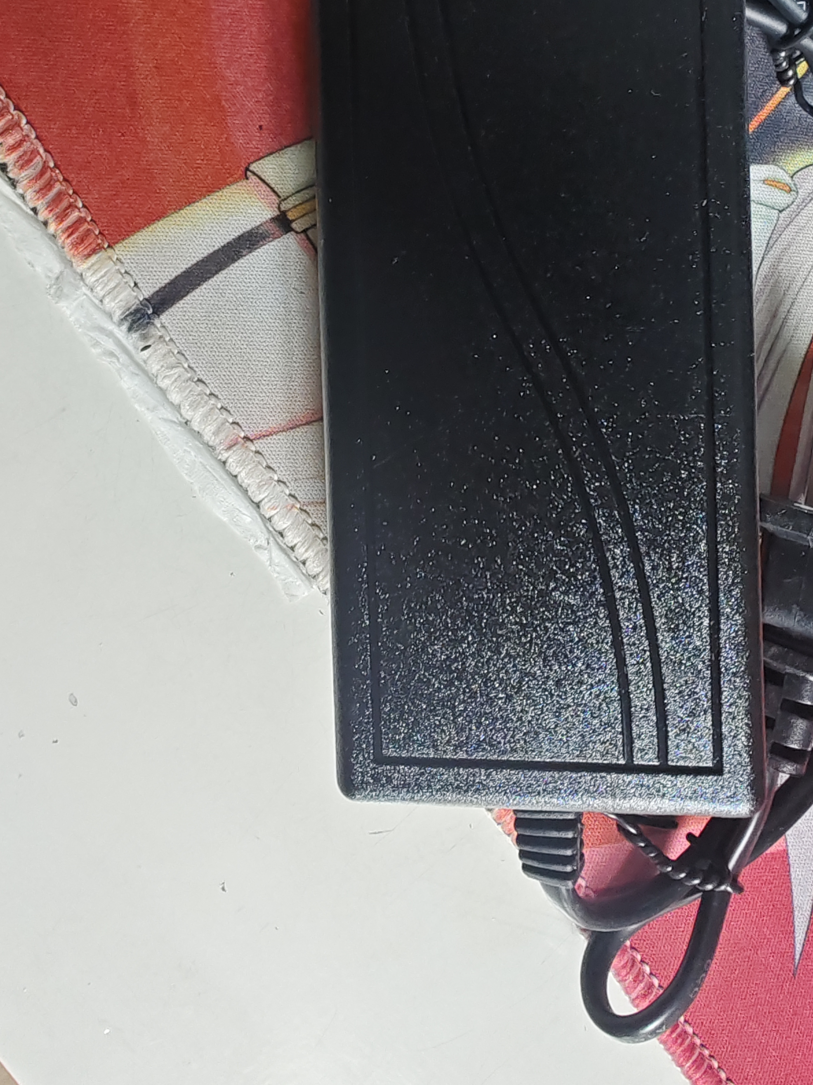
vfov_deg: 50.3
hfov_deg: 40.3
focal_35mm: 35
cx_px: 531
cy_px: 262
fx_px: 1096
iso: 211
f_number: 2.2
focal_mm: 2.59
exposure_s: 1/33.3
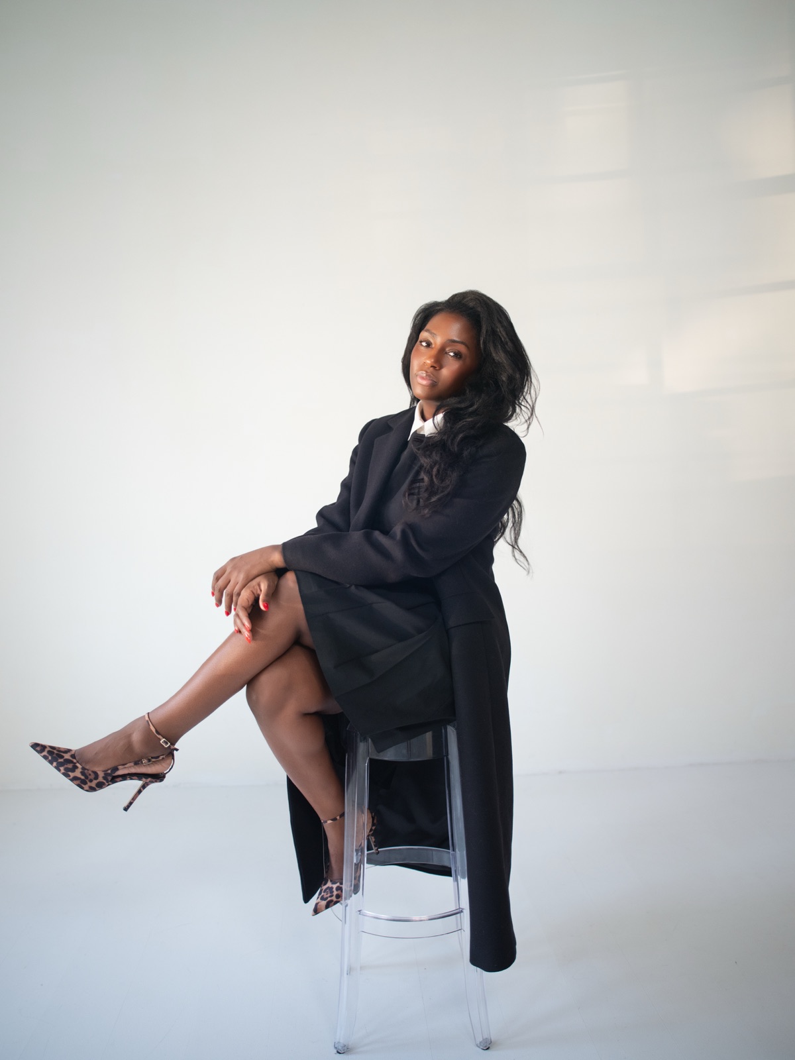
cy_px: 530
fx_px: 1102
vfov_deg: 51.4
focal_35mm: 36
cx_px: 398
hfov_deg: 39.7
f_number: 2.8
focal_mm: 45
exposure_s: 1/125
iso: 1600
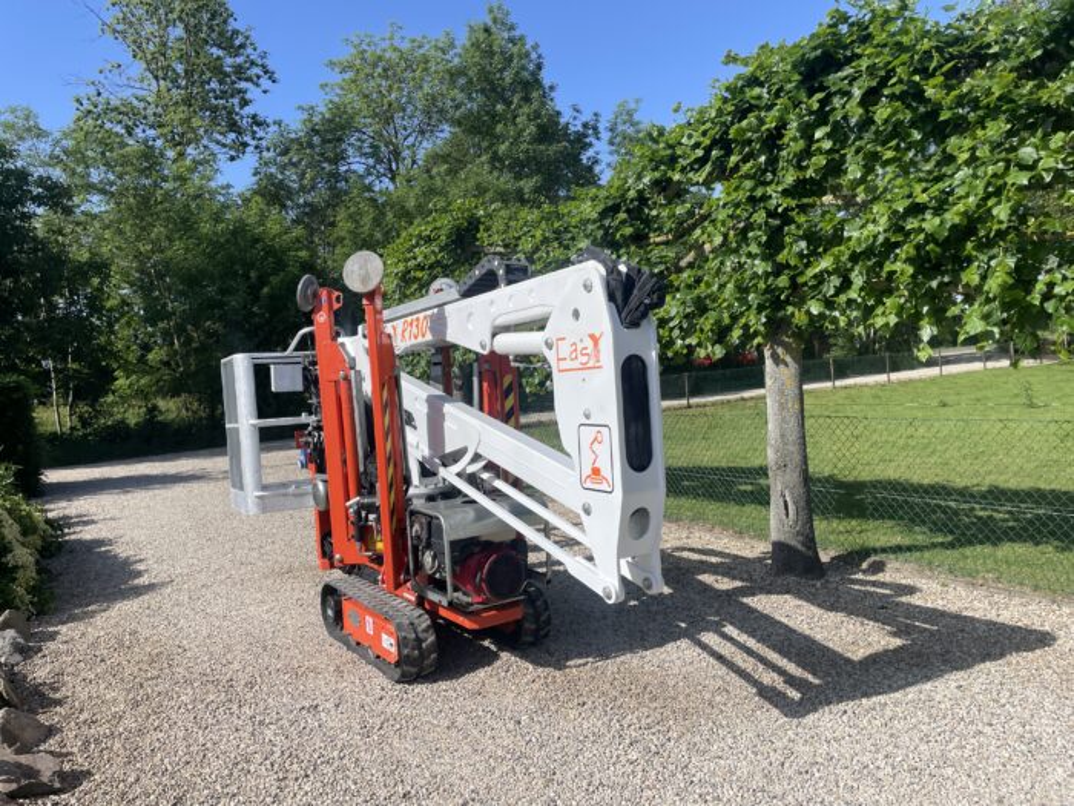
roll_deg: +5.0
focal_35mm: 26
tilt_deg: -1.8
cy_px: 403
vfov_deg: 53.1
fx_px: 807
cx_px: 537
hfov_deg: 67.3
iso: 32
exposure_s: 1/3401
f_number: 1.6
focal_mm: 4.2
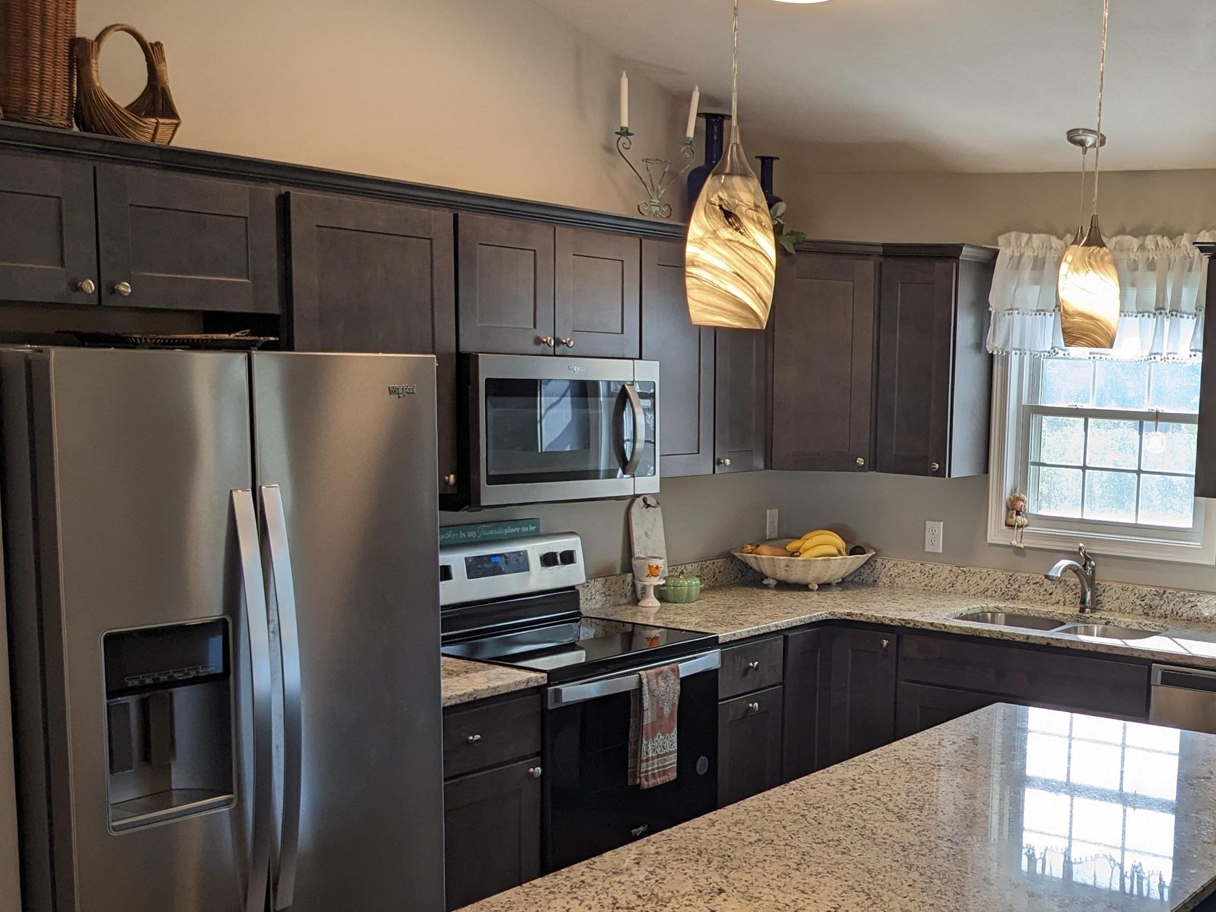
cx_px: 989
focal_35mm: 45
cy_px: 604
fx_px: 1581
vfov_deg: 31.9
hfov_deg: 40.2
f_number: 1.73
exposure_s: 1/121
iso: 47
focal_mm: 4.38
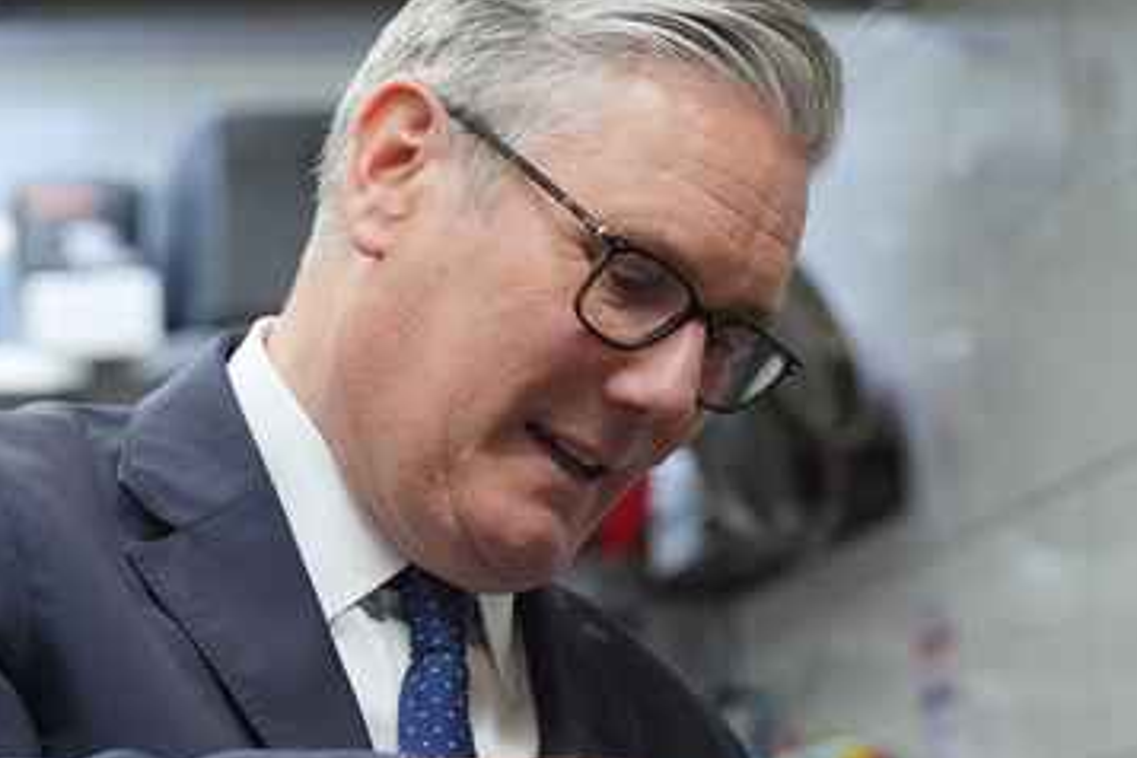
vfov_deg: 9.0
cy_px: 710
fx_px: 4800
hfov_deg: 13.5
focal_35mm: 152
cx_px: 296
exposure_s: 1/400
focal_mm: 53
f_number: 2.8
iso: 2000
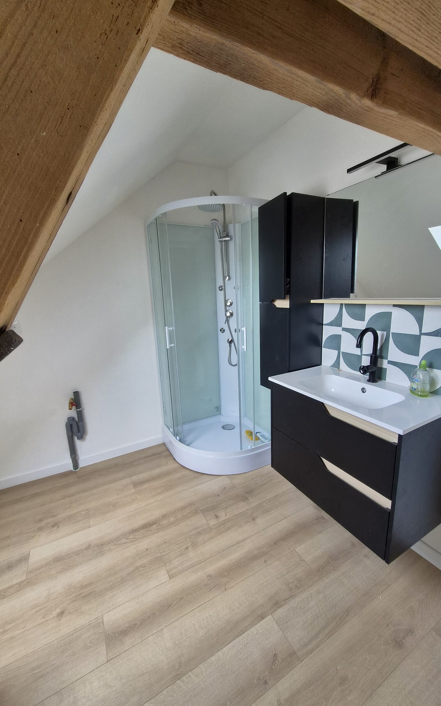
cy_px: 358
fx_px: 269
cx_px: 225
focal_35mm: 14
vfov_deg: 105.3
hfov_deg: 78.6
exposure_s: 1/100
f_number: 2.2
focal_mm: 1.7
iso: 100
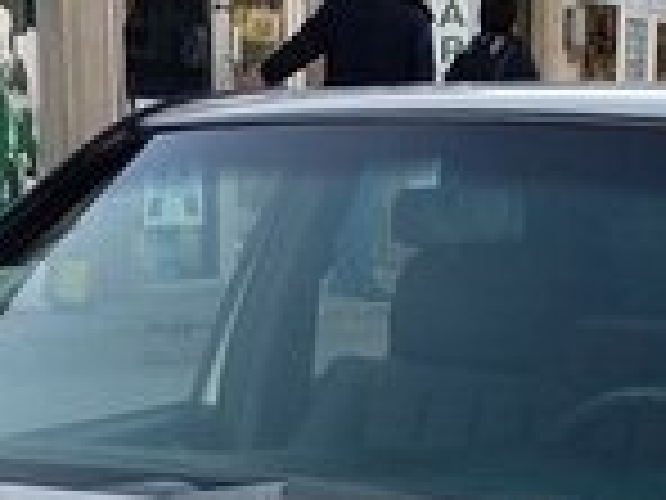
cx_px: 405
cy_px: 1034
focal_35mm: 116
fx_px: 2232
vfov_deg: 11.4
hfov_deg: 17.0
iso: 100
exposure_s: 1/159
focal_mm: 3.81
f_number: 2.2
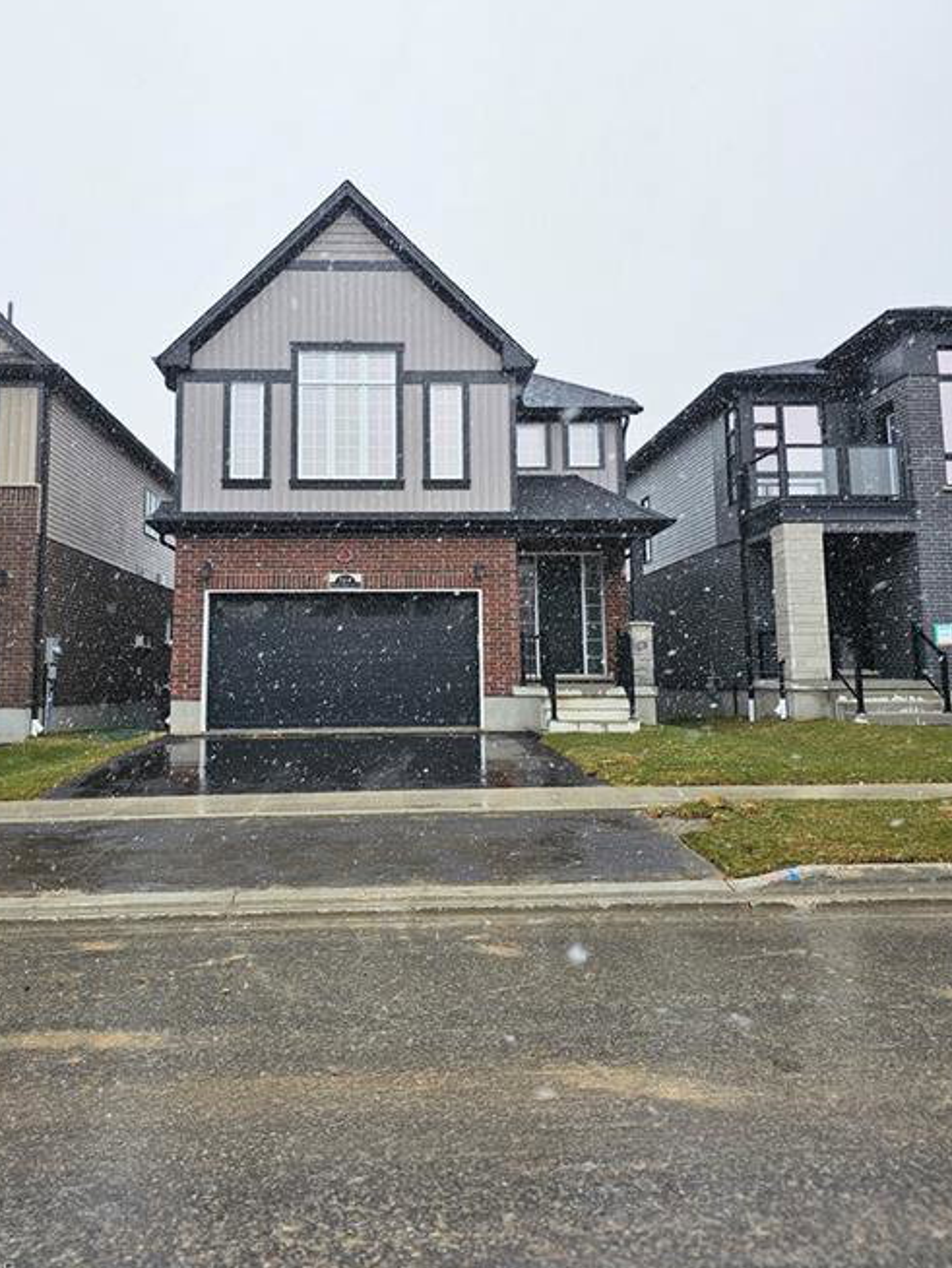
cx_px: 411
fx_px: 989
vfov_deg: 65.0
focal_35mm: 27
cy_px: 539
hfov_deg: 51.2
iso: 10
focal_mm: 6.3
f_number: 1.7
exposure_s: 1/307
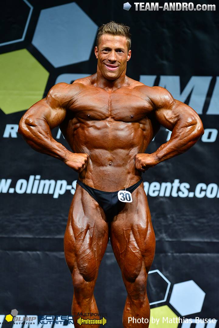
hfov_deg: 6.5
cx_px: 110
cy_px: 164
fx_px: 1916
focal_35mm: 210
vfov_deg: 9.8
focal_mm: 210
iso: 800
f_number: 5.3
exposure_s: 1/80
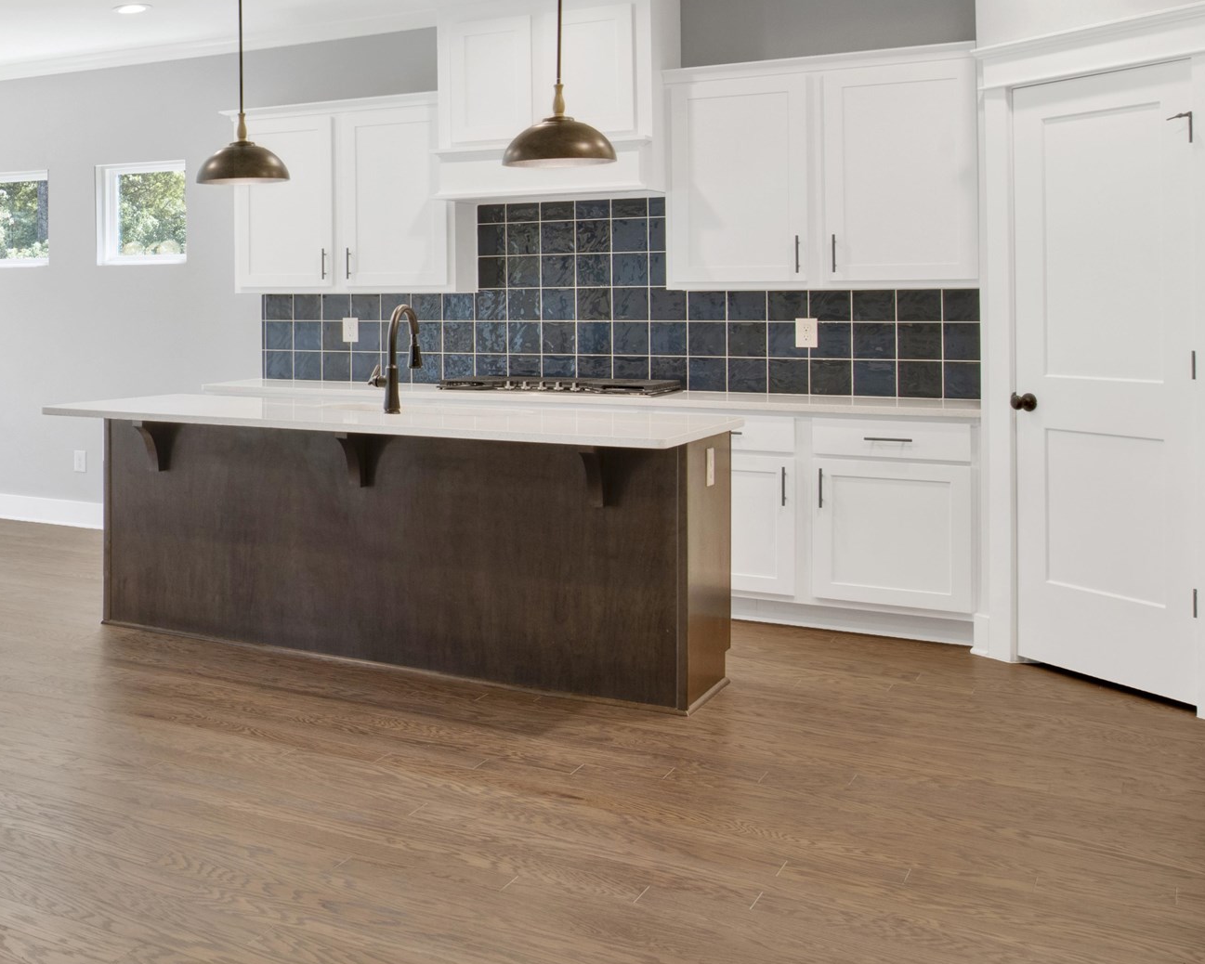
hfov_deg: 36.5
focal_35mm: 40
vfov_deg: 36.8
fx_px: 1427
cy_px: 290
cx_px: -203
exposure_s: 1/3
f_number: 11
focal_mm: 18
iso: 200
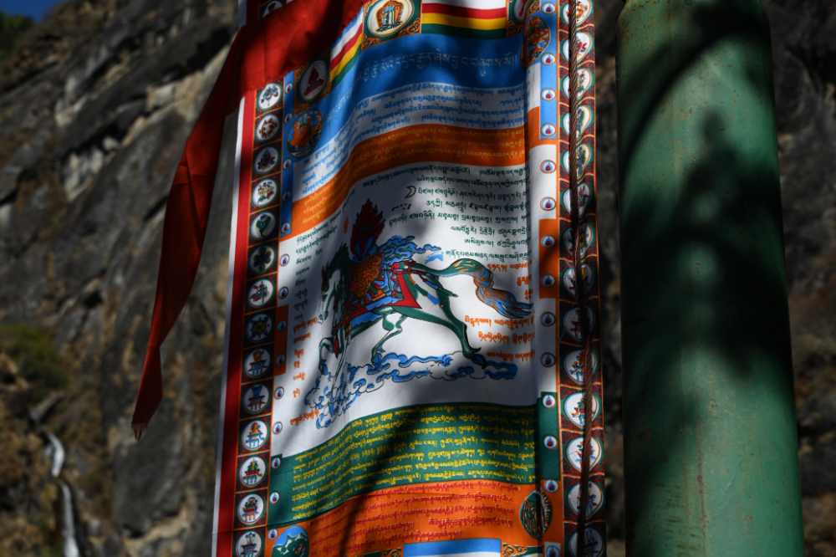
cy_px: 278
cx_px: 418
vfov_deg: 24.6
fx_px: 1277
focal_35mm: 55
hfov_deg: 36.3
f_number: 7.1
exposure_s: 1/1600
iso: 250
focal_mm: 55
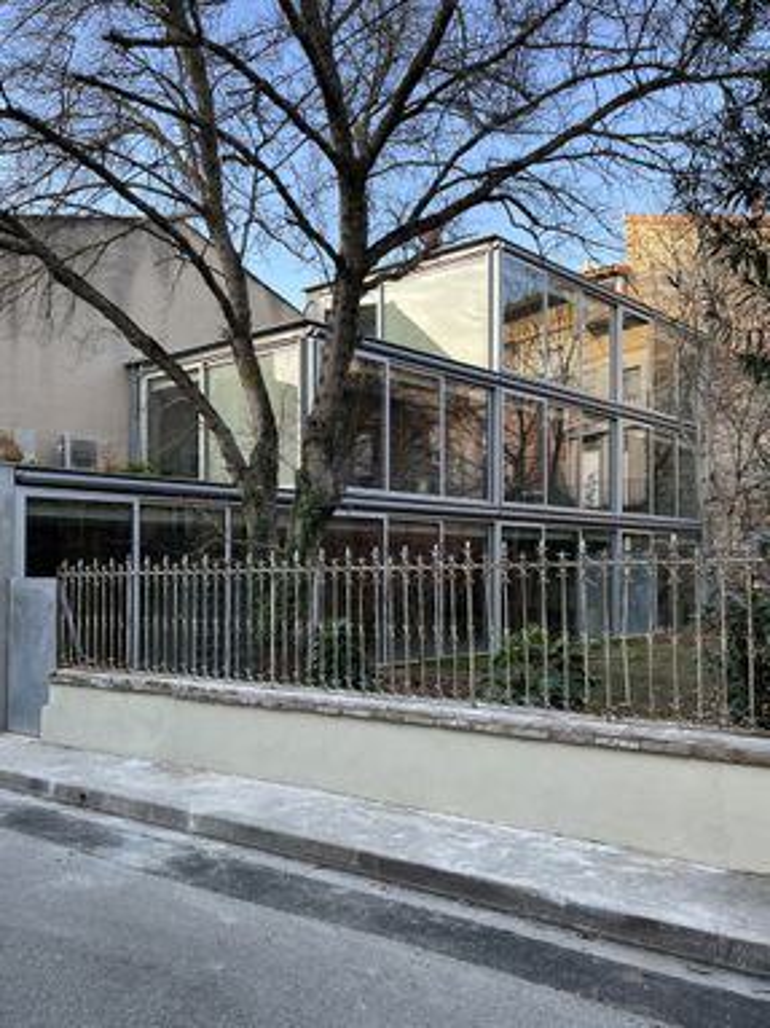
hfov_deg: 53.0
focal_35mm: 26
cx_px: 385
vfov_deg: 67.3
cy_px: 514
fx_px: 772
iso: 40
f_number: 1.6
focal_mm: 5.1
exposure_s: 1/205
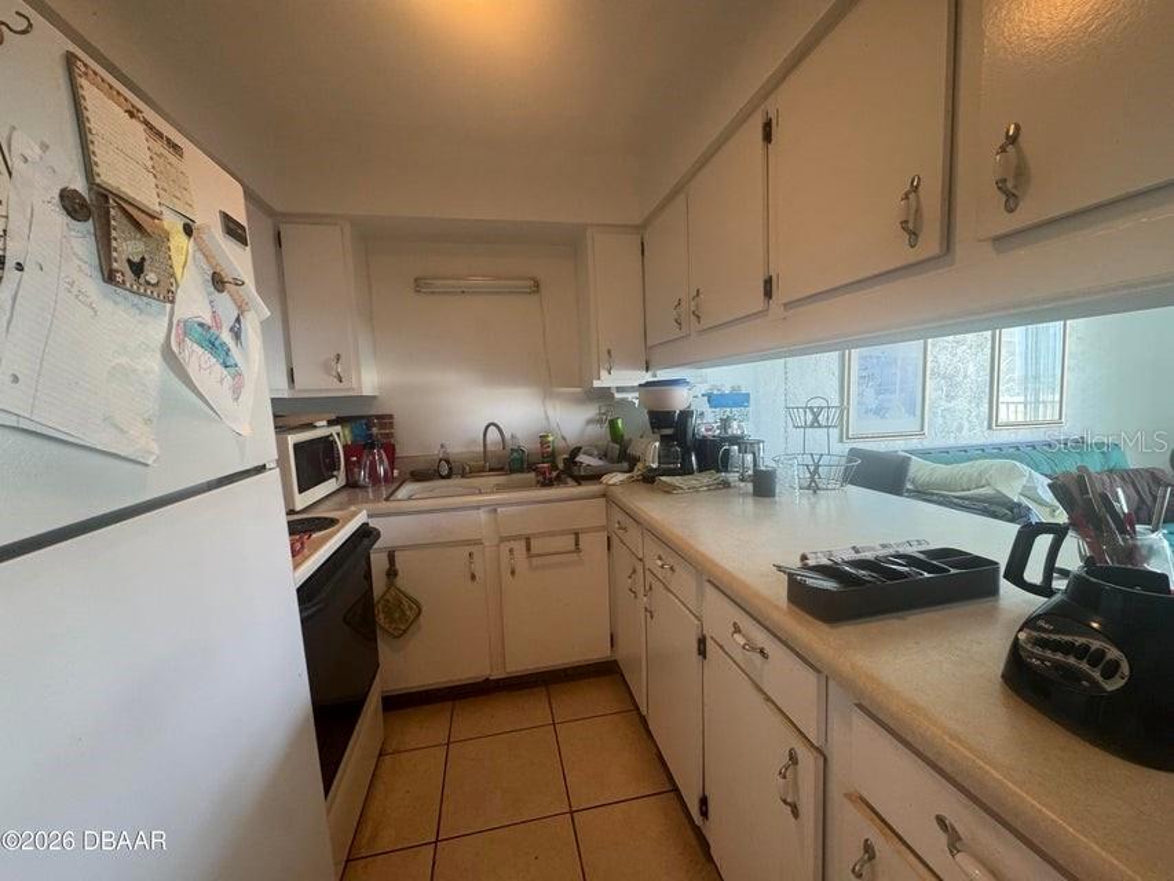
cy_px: 440
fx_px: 475
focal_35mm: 14
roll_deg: +2.0
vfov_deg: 85.7
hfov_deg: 102.1
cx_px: 587
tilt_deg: -5.8
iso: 200
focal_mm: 2.22
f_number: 2.2
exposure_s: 1/60
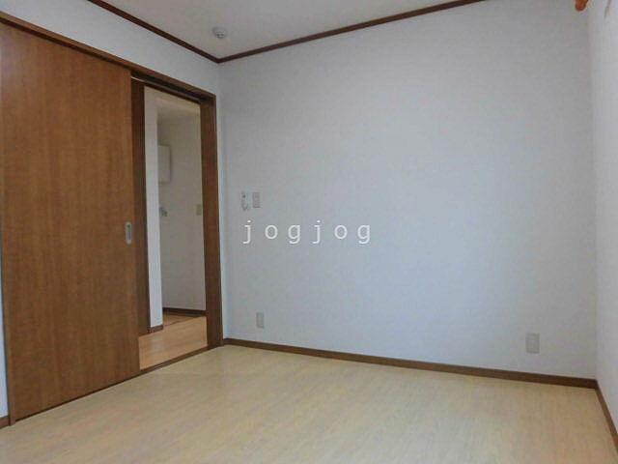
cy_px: 232
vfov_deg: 56.8
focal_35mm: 24
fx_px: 428
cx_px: 309
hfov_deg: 71.6
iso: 250
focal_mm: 4.3
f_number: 3.1
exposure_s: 1/40
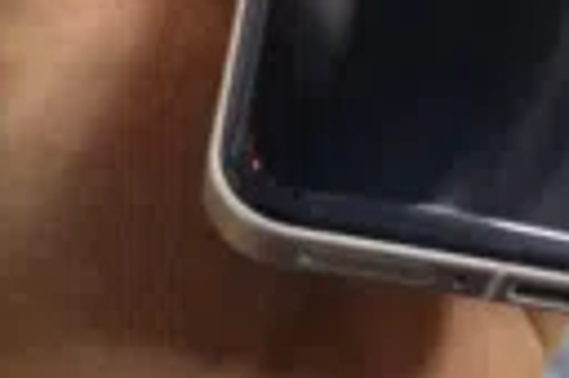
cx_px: 498
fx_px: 1184
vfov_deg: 17.5
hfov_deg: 26.2
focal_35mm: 75
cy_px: -44
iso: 800
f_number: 1.4
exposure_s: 1/100
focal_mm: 6.5
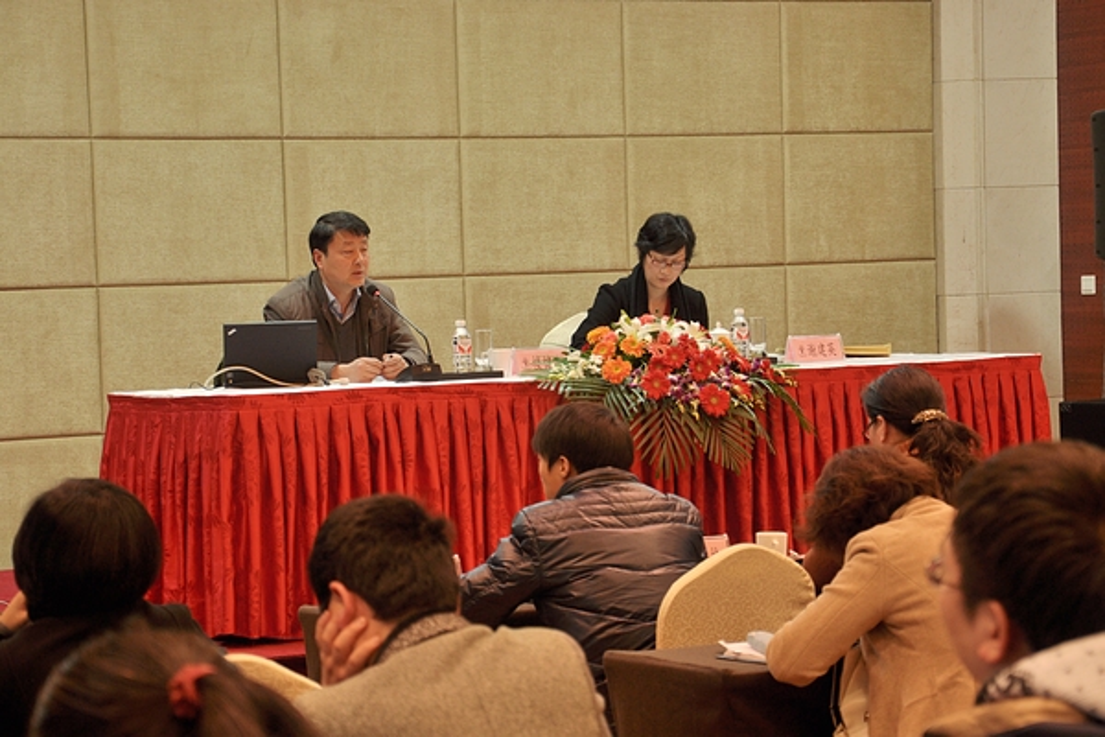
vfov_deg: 13.8
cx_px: 552
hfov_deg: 20.6
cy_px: 368
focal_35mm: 99
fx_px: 3039
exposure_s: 1/25
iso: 250
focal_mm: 66
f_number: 5.3
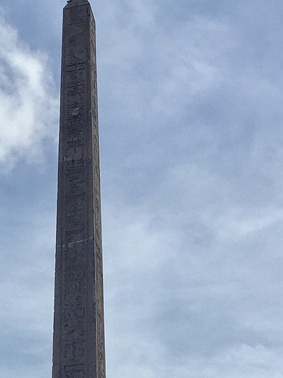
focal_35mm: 88
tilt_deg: +22.8
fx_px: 960
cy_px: 412
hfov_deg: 16.6
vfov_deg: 21.2
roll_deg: -0.3
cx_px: 51
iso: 32
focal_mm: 4.15
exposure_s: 1/3968
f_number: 2.2
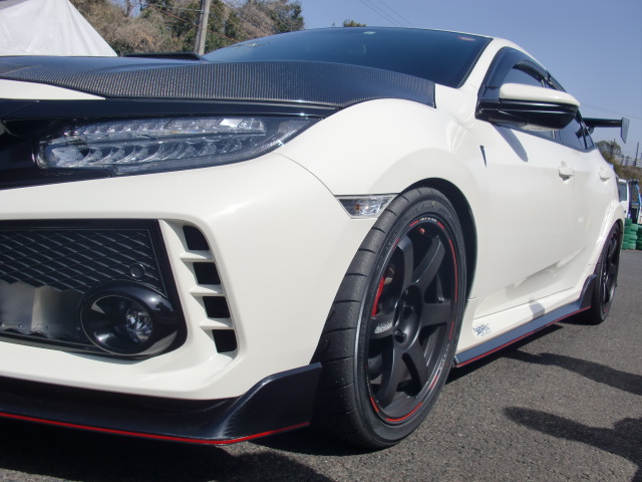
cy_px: 241
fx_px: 668
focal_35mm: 36
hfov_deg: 51.4
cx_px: 321
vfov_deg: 39.7
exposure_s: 1/400
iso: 64
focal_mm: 6.3
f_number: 7.9
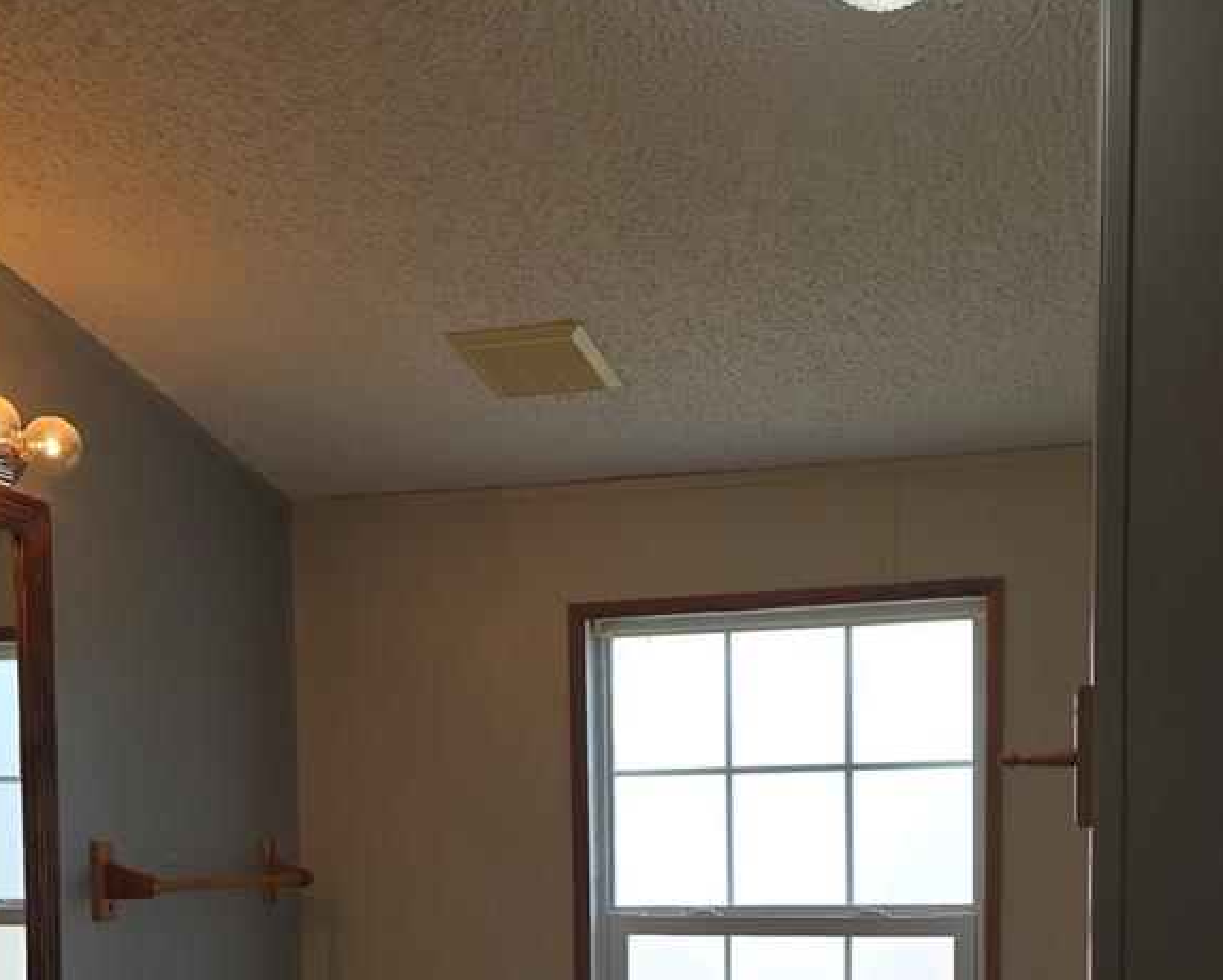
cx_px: 625
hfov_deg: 39.5
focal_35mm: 47
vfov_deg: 30.4
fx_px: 1702
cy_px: 916
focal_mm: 6.3
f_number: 1.7
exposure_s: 1/120
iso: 20
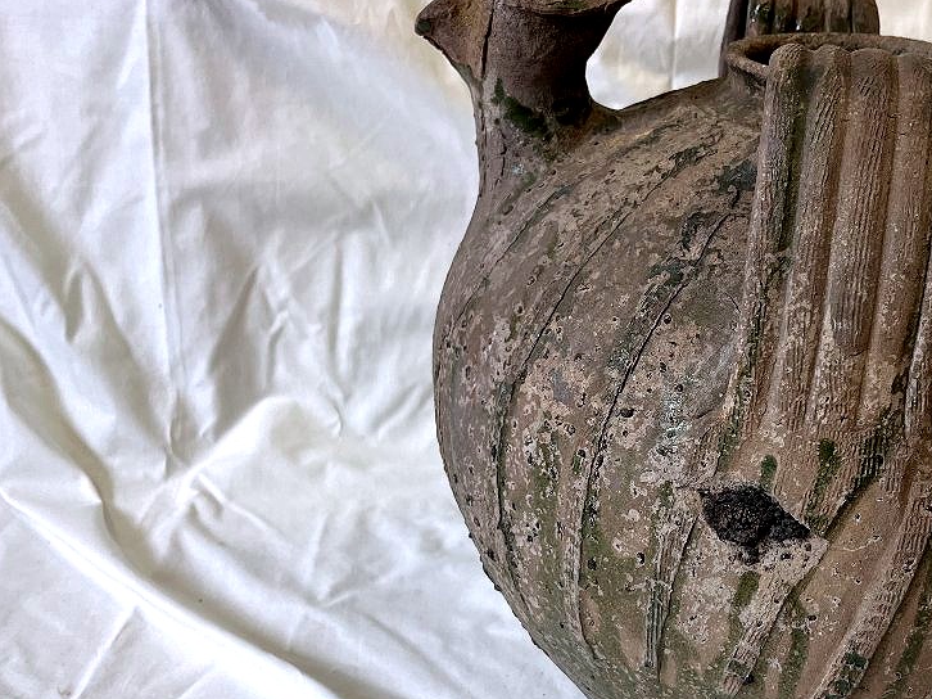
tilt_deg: -26.7
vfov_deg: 33.4
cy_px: 429
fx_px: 1157
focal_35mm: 43
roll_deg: -3.1
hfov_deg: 42.6
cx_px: 687
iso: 64
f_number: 1.6
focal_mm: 5.1
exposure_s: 1/100
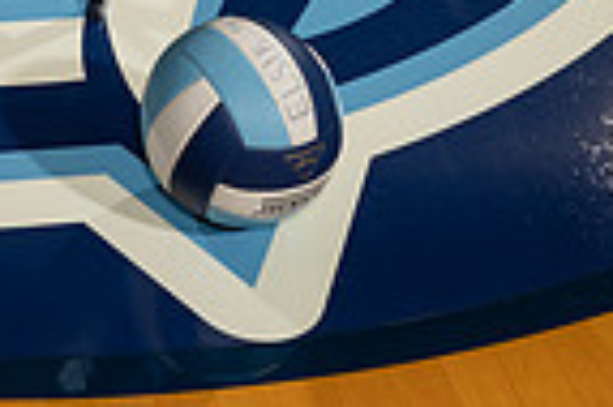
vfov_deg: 10.9
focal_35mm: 110
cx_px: 9
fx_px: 1871
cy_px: -497
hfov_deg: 18.2
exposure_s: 1/250
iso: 250
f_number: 6.3
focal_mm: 35
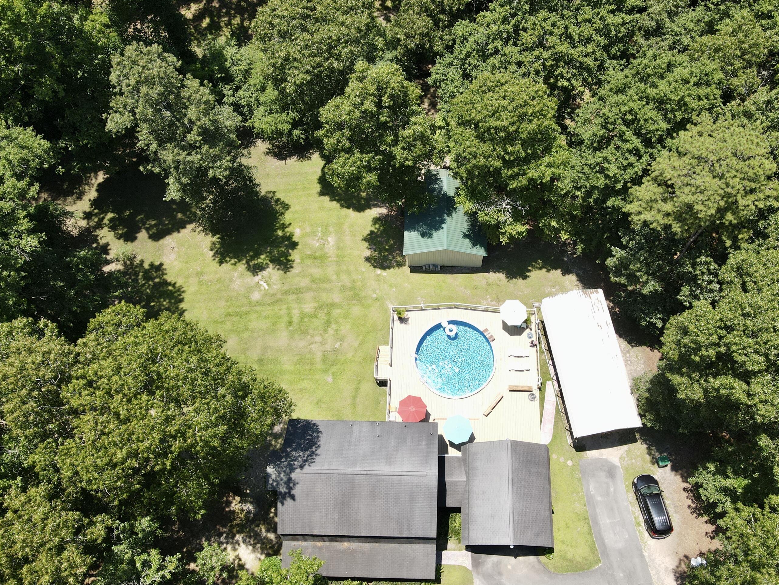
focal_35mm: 28
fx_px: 630
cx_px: 411
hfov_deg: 63.4
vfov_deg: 49.7
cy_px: 313
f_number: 2.8
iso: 100
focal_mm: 4.5
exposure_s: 1/320
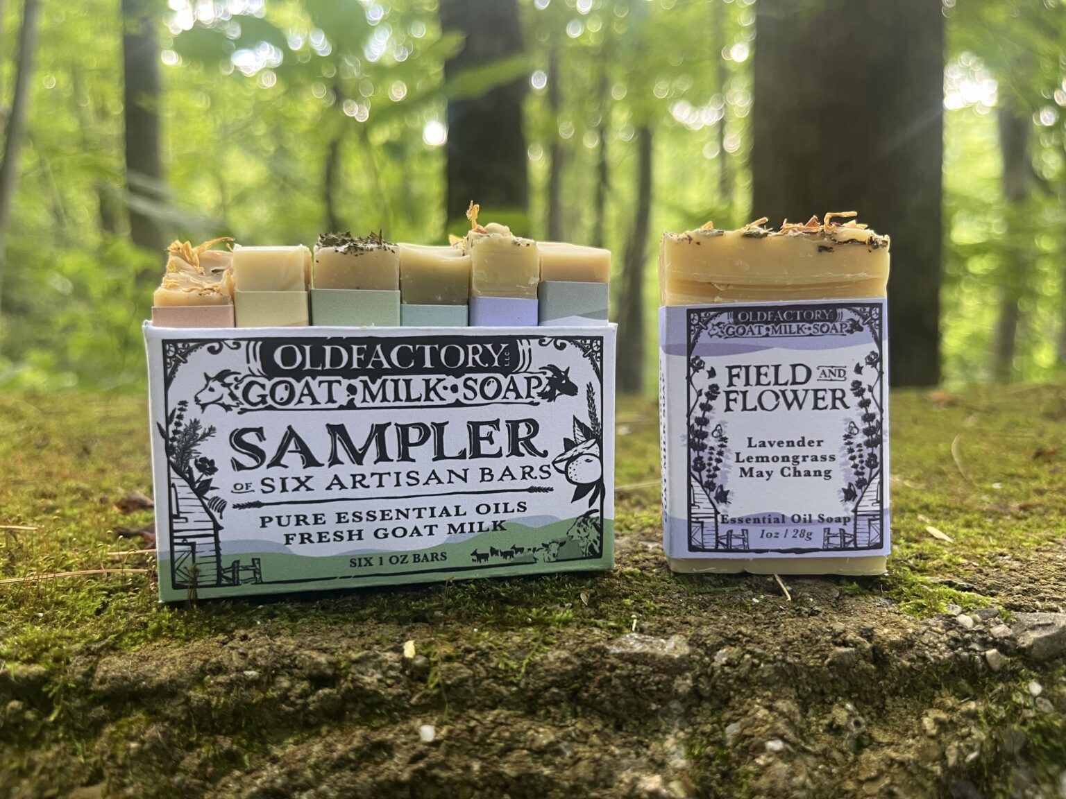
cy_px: 400
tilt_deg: -8.4
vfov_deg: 53.1
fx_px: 801
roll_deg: -0.2
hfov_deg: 67.3
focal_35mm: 26
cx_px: 533
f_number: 1.6
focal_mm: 5.1
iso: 160
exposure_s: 1/60
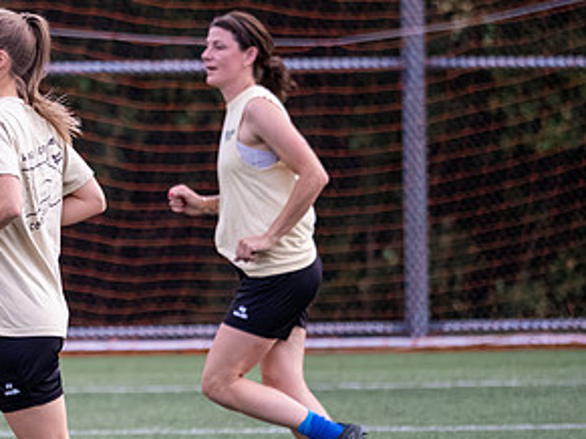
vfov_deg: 2.5
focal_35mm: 598
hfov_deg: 3.3
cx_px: 6
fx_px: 10119
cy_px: 277
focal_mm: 150
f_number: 2.8
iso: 3200
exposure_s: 1/1000
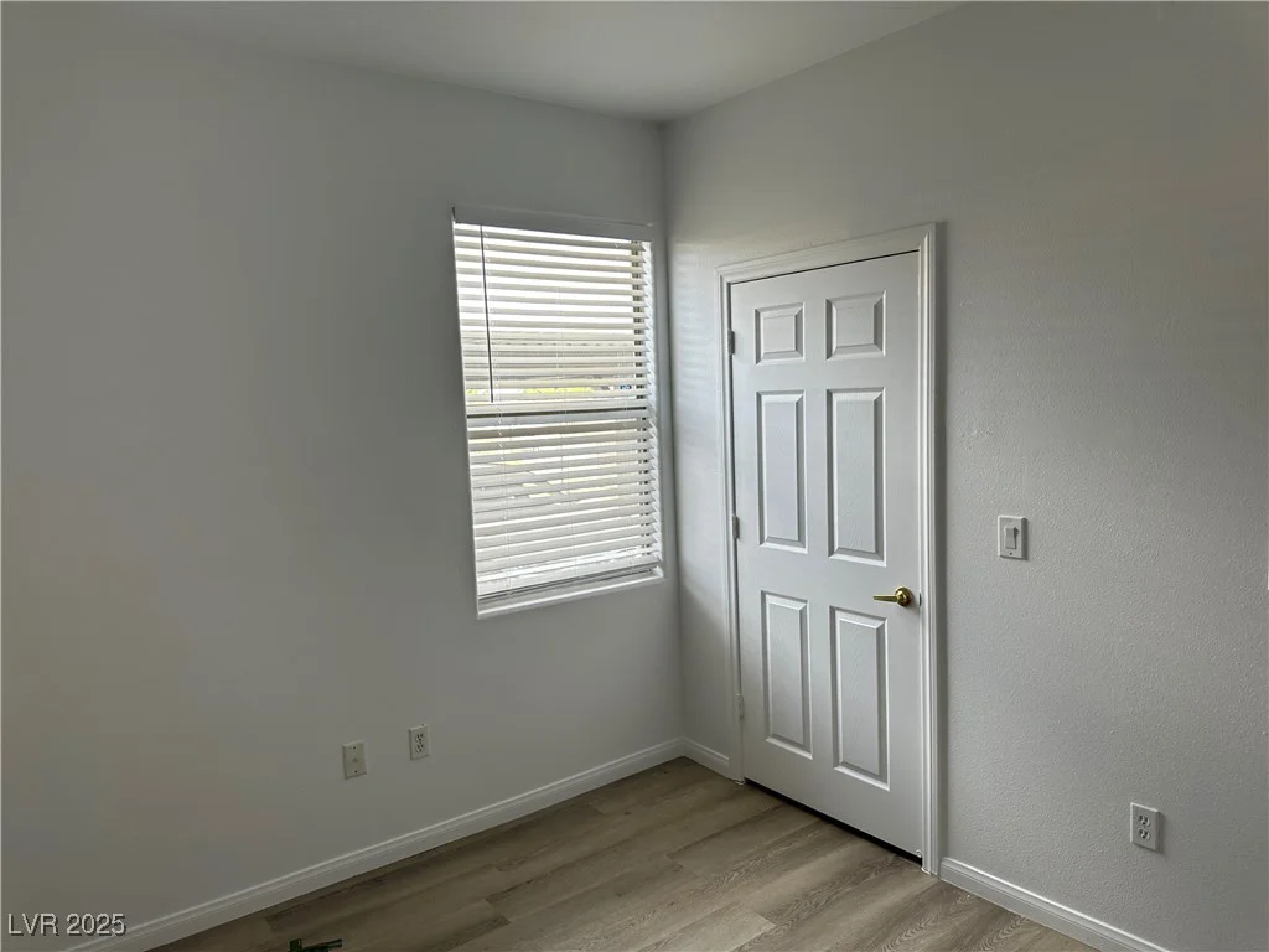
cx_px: 634
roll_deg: +2.0
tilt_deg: -5.5
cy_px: 476
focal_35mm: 24
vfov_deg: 56.8
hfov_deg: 71.6
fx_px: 880
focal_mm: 6.86
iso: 64
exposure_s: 1/176
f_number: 1.78
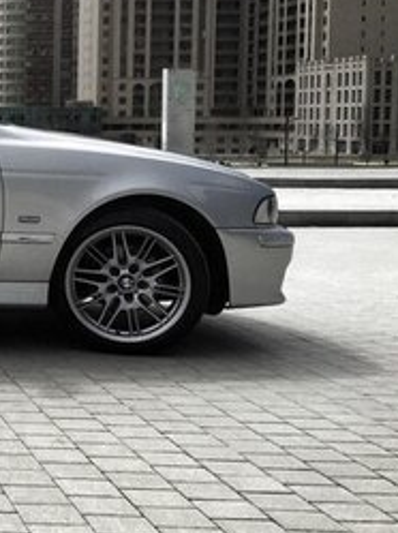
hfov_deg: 16.6
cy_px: 192
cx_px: -272
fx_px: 1183
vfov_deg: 25.3
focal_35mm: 77
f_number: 2.2
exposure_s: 1/3597
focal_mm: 4.15
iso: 32
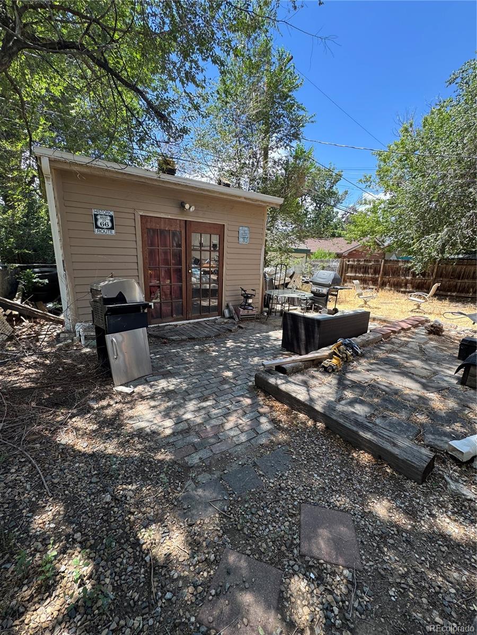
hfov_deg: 85.7
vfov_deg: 102.1
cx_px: 238
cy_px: 318
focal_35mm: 14
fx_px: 257
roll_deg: -2.5
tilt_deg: -15.5
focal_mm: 2.22
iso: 40
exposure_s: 1/194
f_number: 2.2
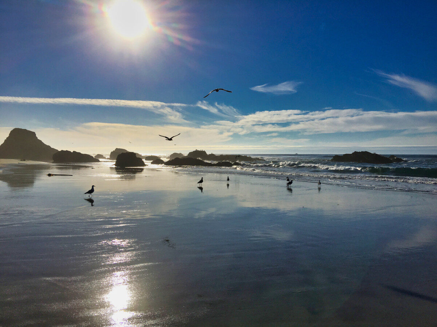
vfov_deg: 48.2
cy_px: 164
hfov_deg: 61.7
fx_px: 366
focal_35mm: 29
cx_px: 218
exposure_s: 1/9615
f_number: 2.2
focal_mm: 4.2
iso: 25
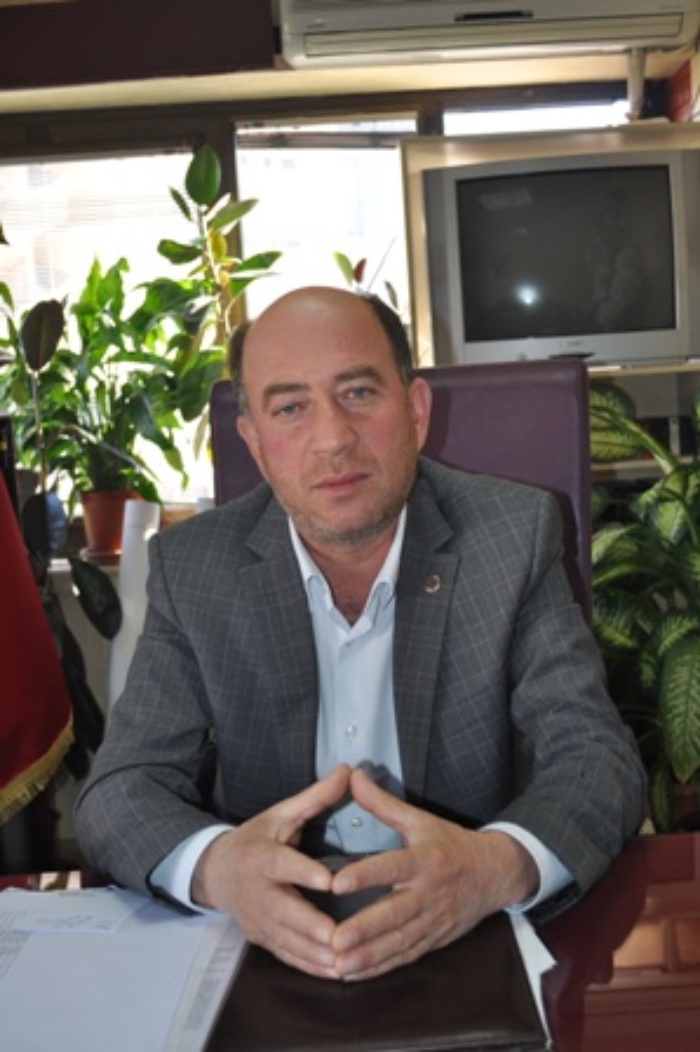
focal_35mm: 39
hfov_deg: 34.2
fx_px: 1139
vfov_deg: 49.6
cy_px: 526
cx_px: 350
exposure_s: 1/125
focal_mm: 26
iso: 720
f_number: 4.2
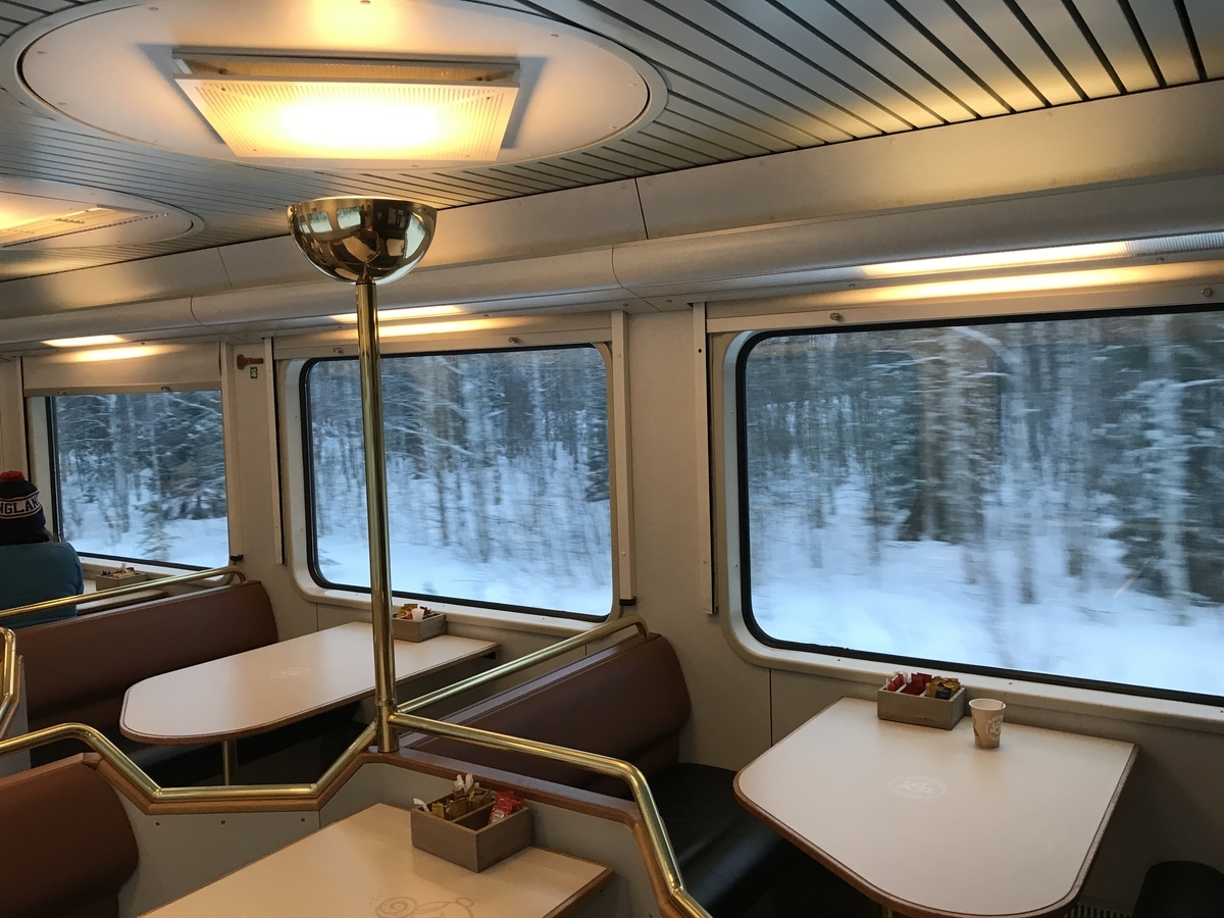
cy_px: 459
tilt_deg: -4.1
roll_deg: +1.5
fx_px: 990
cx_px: 612
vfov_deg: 49.7
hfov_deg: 63.4
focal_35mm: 28
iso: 40
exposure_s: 1/33
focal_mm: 3.99
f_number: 1.8
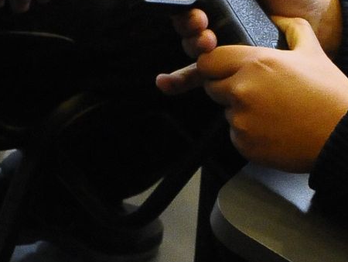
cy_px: 34
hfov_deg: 37.6
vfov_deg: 28.7
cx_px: 277
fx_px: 492
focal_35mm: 49
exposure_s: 1/125
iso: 2500
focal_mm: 17
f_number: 5
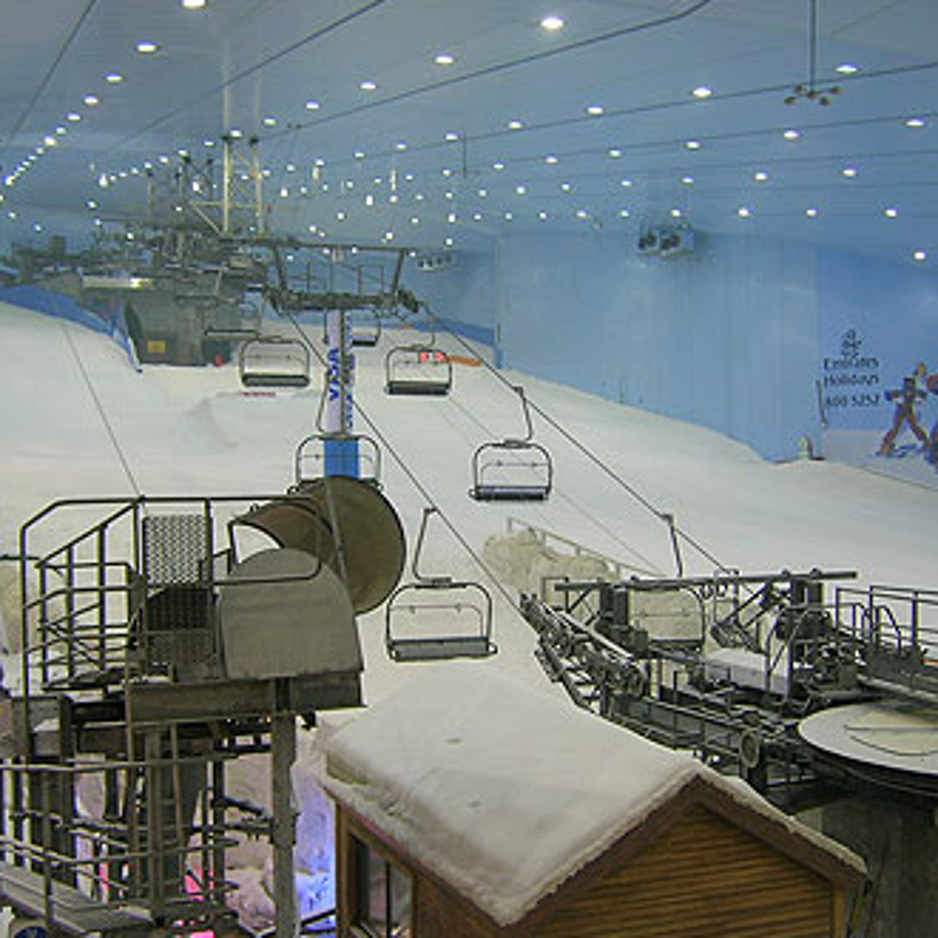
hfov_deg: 40.8
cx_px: 401
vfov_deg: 40.9
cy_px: 475
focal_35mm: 41
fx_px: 1257
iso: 50
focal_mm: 5.7
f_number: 2.9
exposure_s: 1/5.3
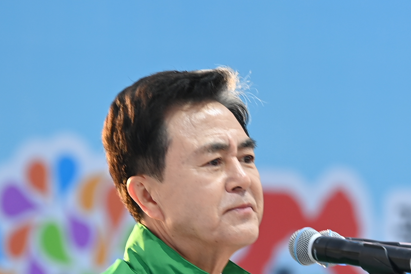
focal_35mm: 724
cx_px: 561
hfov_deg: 2.8
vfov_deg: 1.9
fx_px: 8264
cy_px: 218
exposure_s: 1/250
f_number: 4
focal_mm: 200
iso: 125
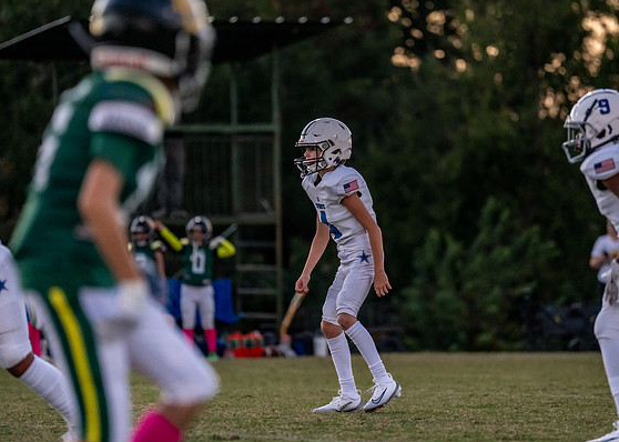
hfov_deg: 6.8
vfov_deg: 4.9
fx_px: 5184
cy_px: 226
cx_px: 345
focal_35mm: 295
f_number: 2.8
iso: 2500
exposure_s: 1/1600
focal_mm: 200
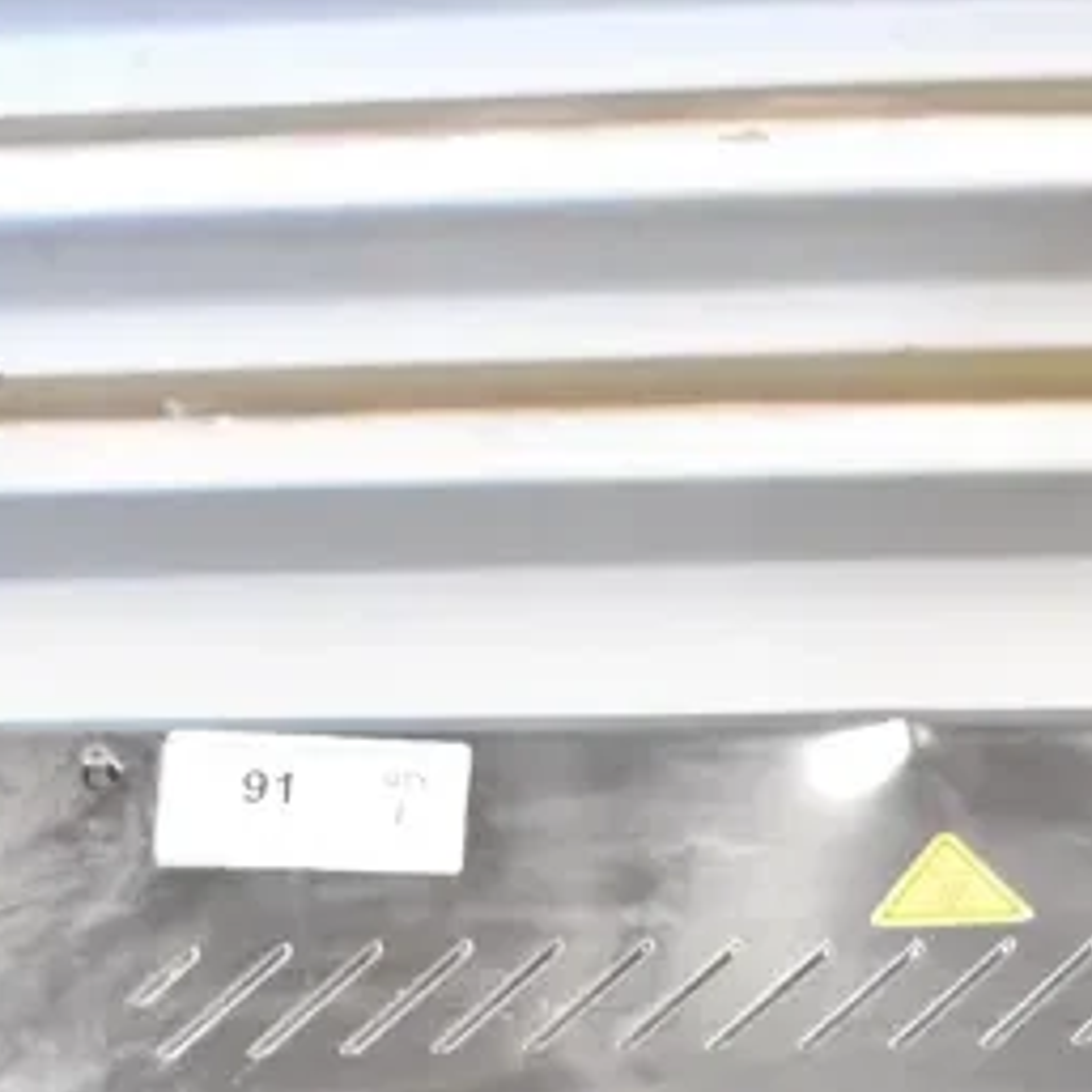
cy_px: 1757
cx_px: 875
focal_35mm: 109
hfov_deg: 15.9
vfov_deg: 14.6
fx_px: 3890
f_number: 4.5
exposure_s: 1/80
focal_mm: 24
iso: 6400
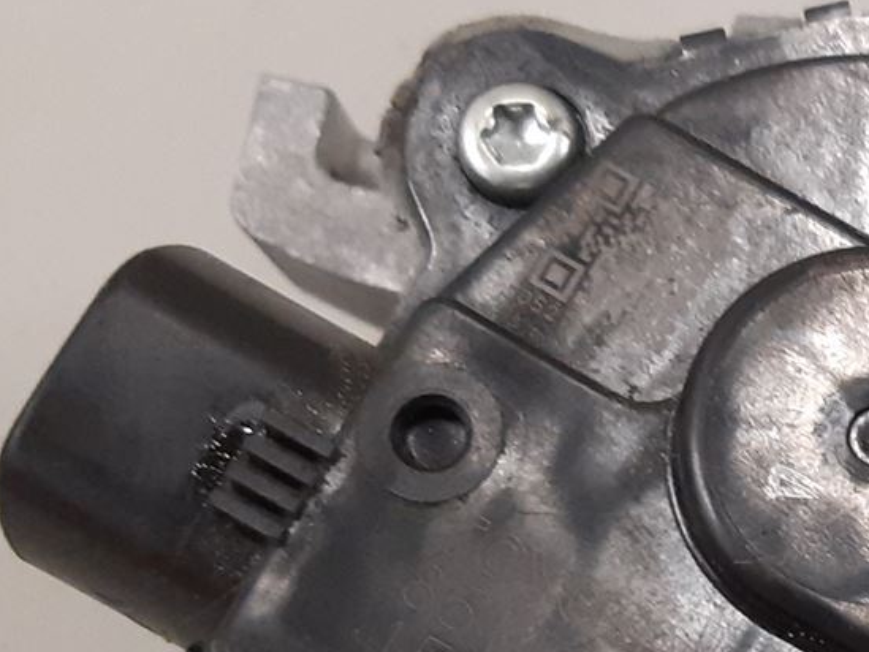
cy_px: 753
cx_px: 1125
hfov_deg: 18.8
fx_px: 2436
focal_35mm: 97
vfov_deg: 14.8
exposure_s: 1/50
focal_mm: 3.93
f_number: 1.7
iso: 250
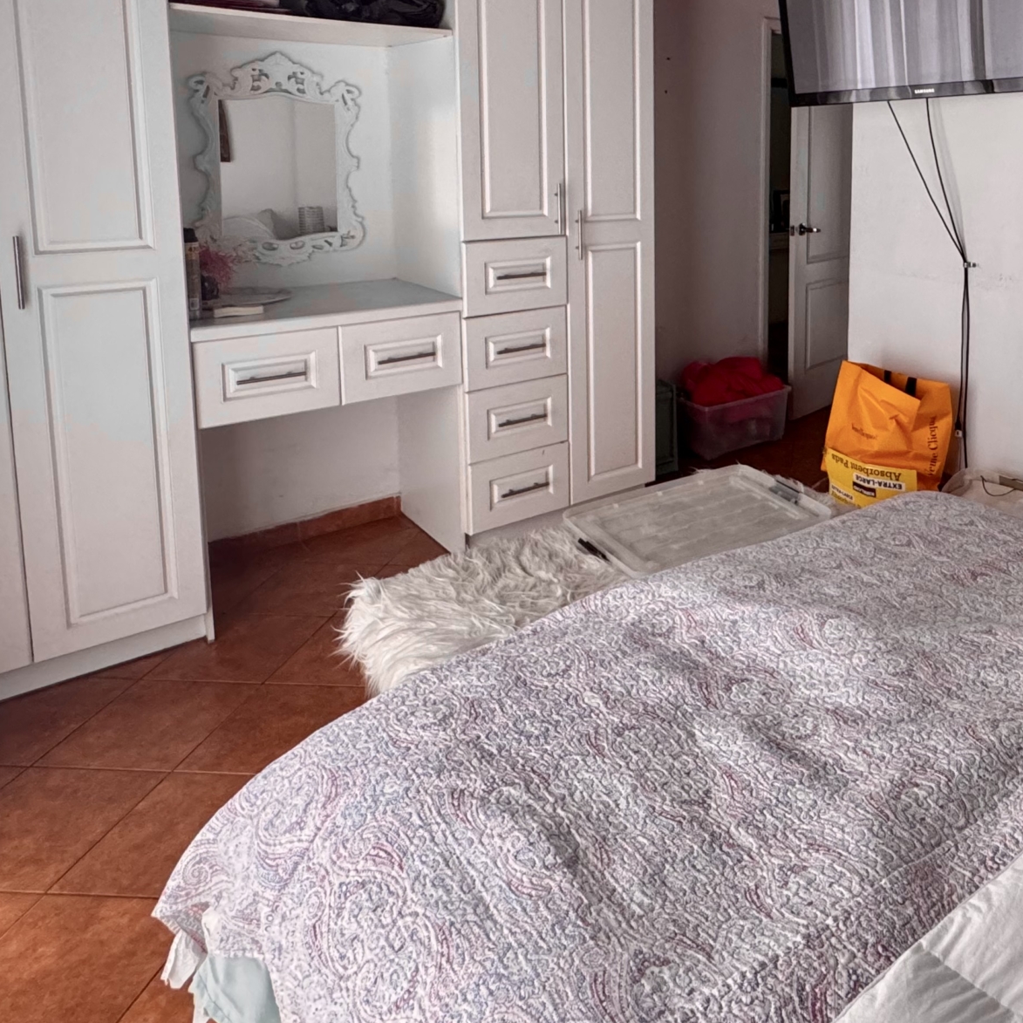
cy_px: 250
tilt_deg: -7.8
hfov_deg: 55.2
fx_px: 903
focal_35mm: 27
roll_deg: -1.0
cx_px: 808
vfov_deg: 56.1
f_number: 2.2
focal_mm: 2.22
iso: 320
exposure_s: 1/73
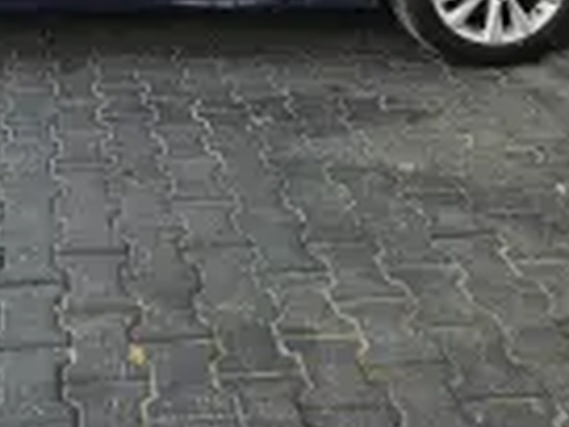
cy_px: -109
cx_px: 71
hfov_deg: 30.5
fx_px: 1003
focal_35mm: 61
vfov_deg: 21.9
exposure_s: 1/100
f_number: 1.7
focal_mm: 6.3
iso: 12
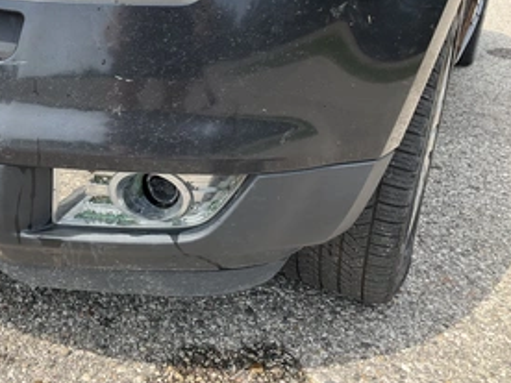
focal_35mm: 42
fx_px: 620
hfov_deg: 43.8
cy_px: 137
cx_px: 150
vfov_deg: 34.1
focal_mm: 3
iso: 25
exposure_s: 1/700
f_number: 1.8
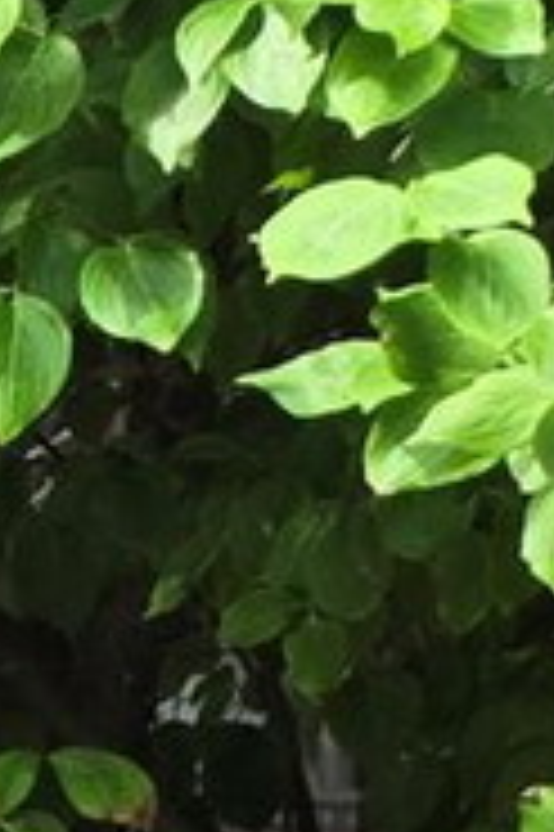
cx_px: -2482
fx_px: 4787
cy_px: 2006
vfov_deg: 9.0
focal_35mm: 207
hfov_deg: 5.0
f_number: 1.8
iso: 80
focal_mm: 5.4
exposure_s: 1/180
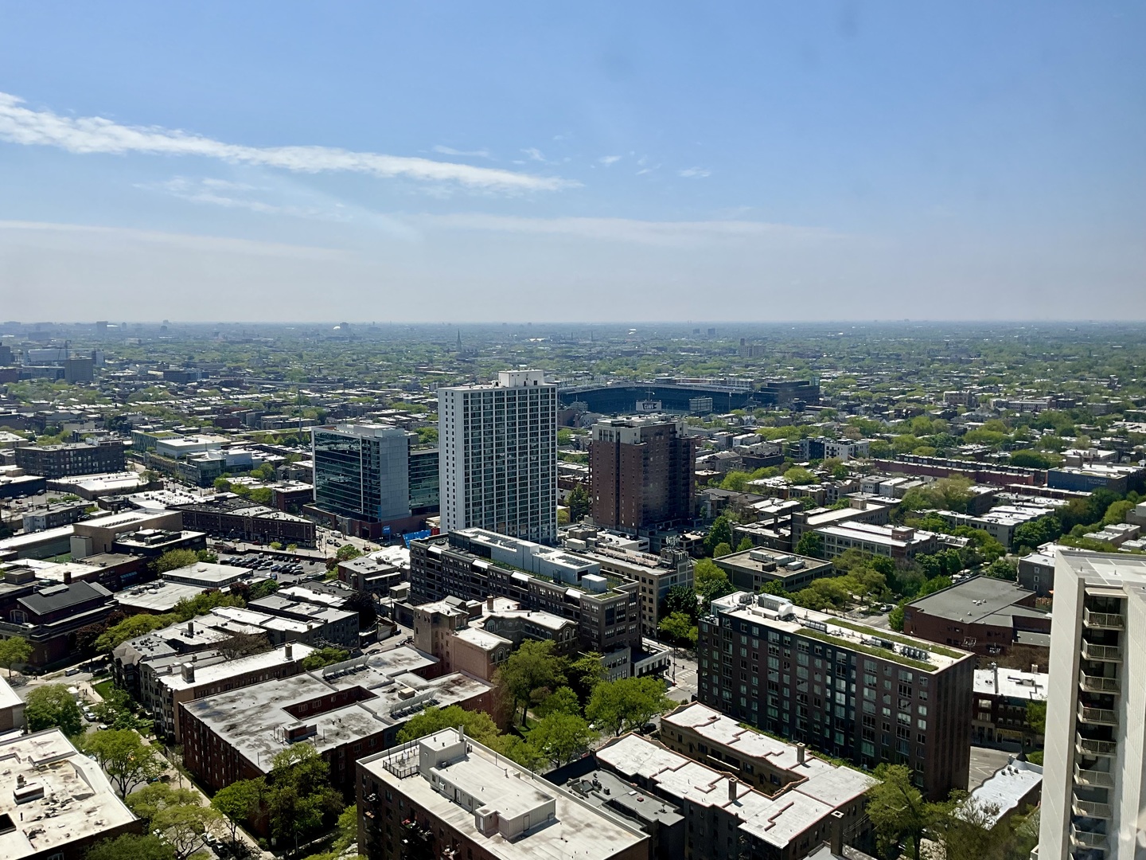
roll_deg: -0.8
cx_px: 573
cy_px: 430
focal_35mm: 29
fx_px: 960
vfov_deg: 48.2
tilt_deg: -7.1
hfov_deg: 61.7
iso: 25
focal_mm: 3
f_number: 1.8
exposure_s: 1/3322
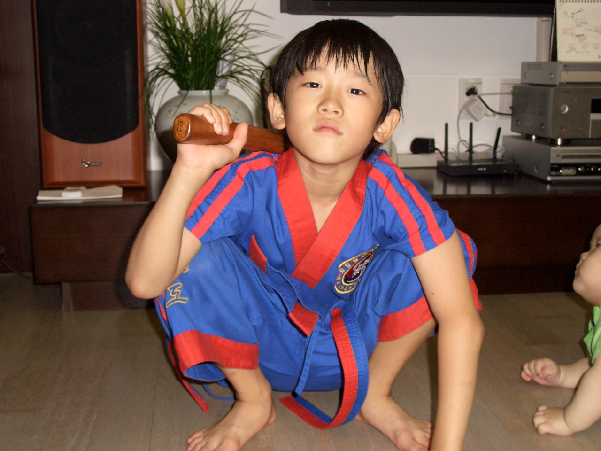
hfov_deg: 43.9
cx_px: 300
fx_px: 747
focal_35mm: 43
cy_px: 226
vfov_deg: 33.6
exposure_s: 1/60
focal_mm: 9.2
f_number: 3
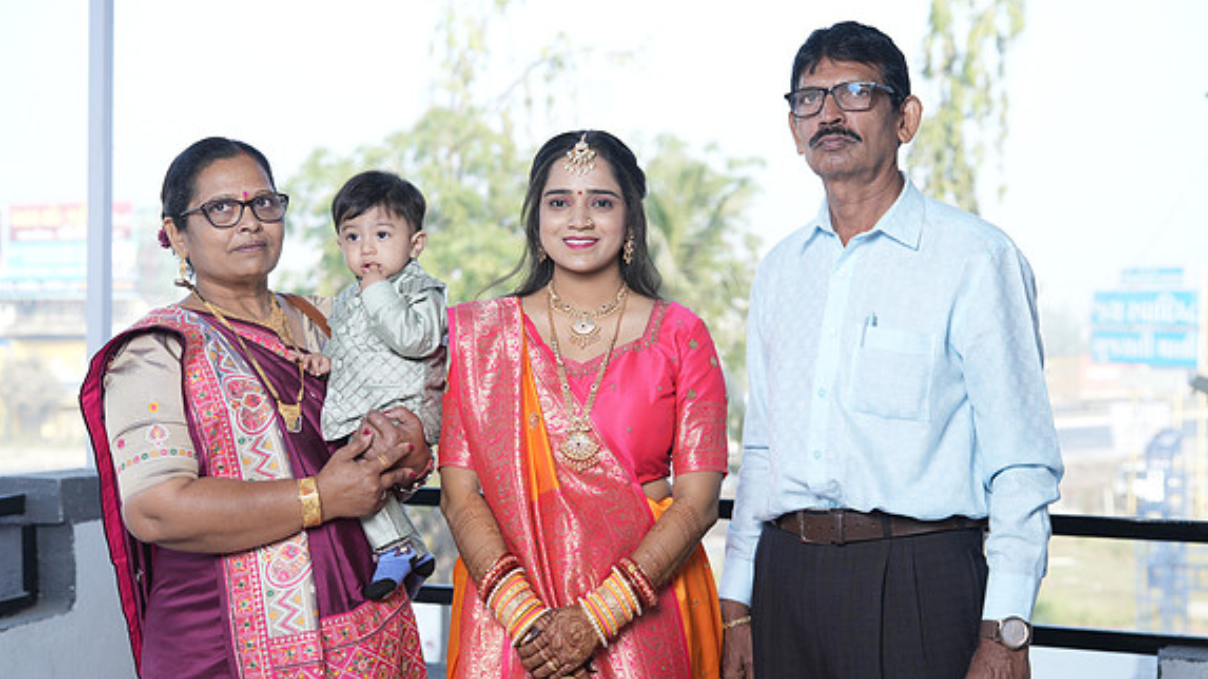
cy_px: 381
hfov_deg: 39.2
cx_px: 601
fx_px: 1697
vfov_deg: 22.6
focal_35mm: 53
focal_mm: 50
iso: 400
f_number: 4
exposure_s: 1/500
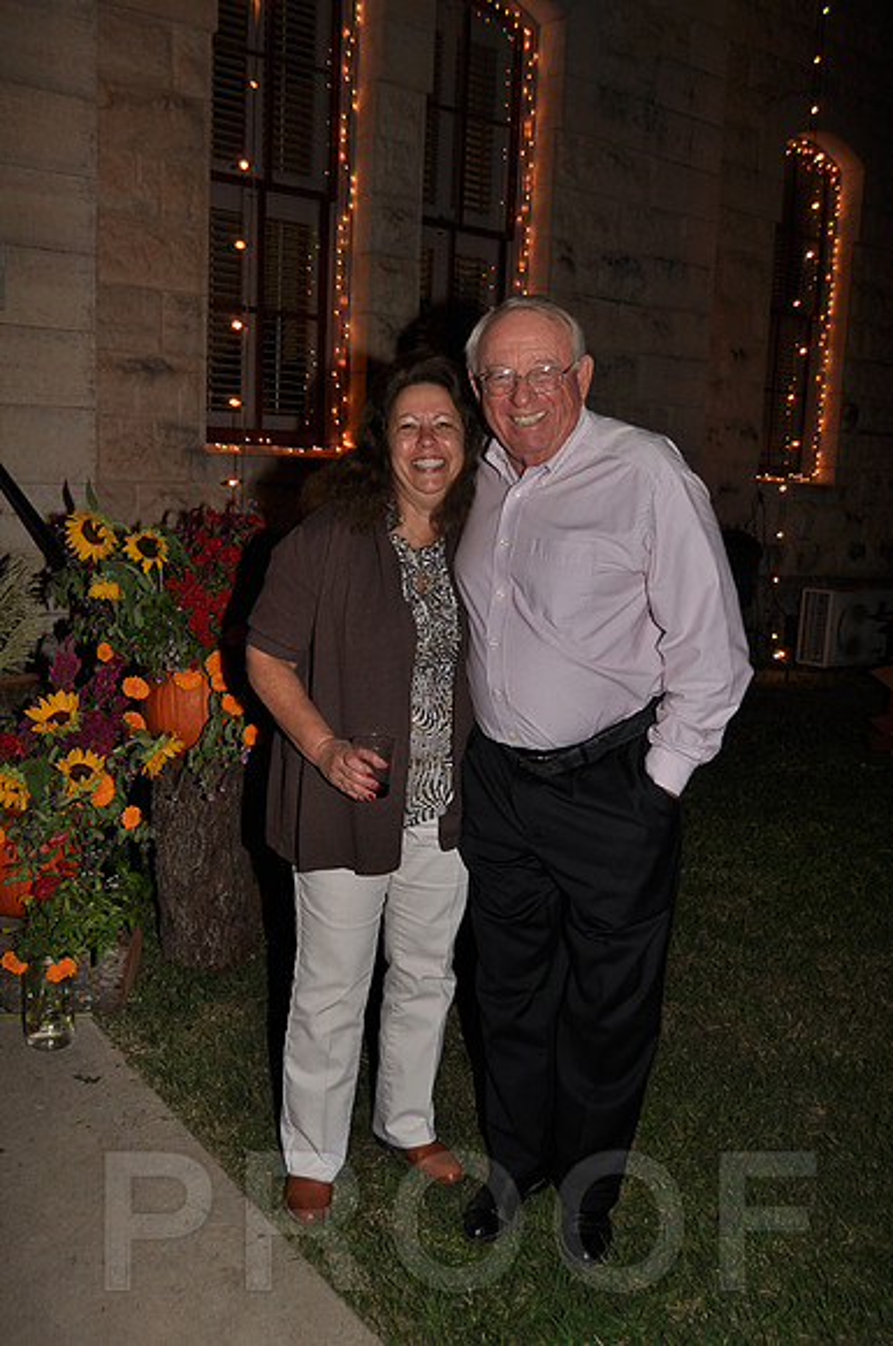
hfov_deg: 39.9
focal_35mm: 33
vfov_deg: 57.3
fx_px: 1231
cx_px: 446
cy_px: 673
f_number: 4
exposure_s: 1/60
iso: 250
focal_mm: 22
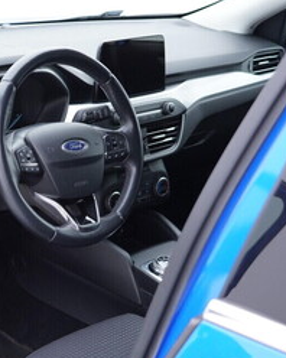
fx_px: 795
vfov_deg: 25.2
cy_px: 250
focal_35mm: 75
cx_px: -3
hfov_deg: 19.8
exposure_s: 1/40
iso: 200
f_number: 2.8
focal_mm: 24
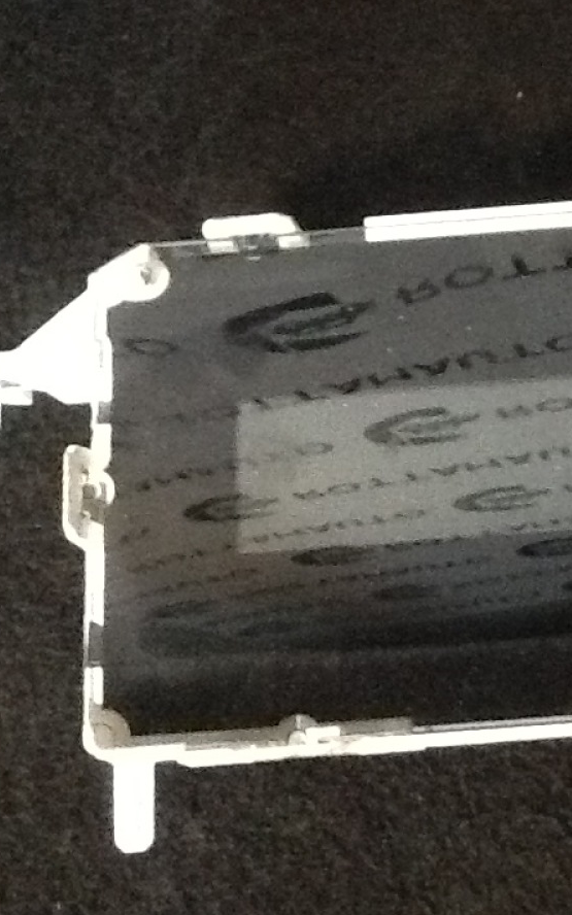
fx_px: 1571
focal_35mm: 63
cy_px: 458
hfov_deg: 20.1
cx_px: 558
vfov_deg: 32.5
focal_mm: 2.03
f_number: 2.4
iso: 640
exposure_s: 1/15
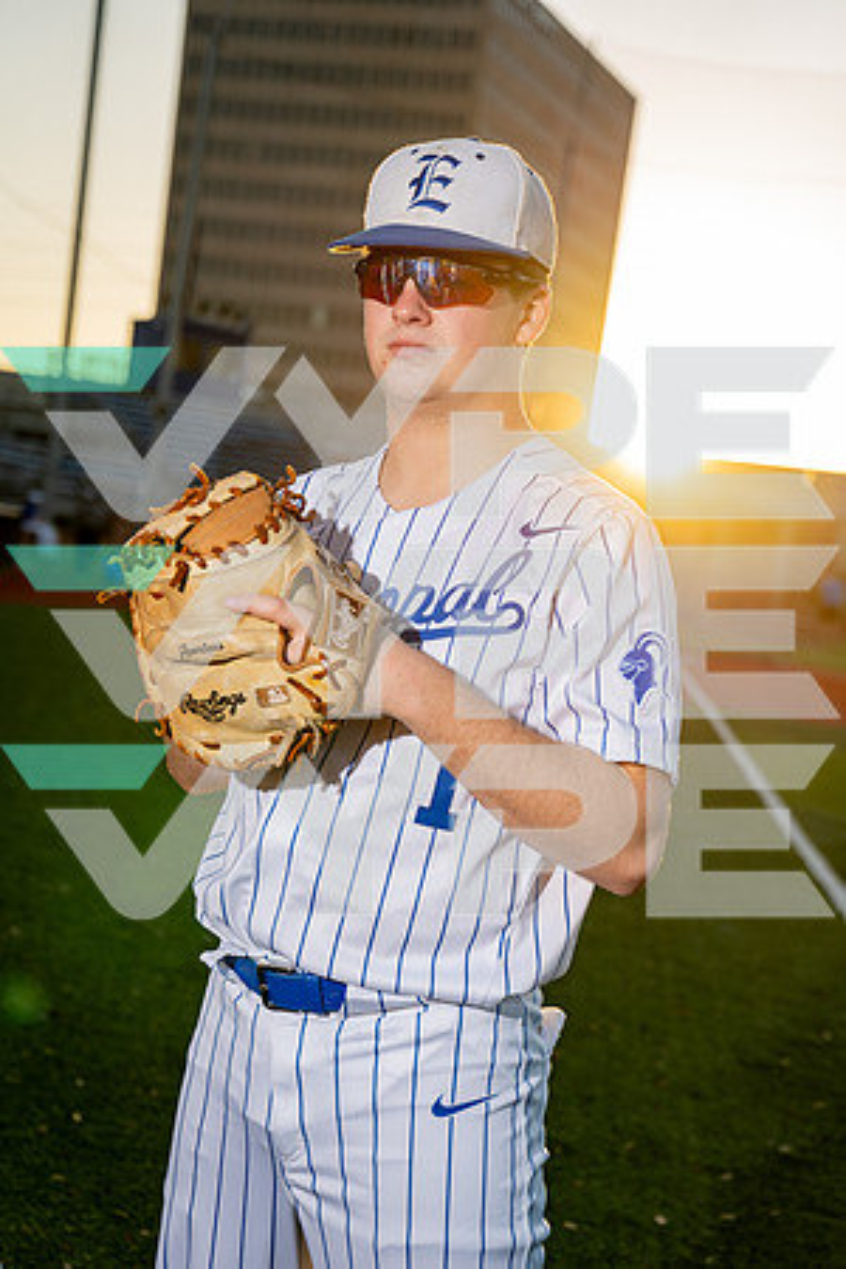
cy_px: 634
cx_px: 423
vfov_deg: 31.9
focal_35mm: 63
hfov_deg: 21.6
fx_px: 2221
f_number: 4
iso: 100
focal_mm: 63
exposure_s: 1/250
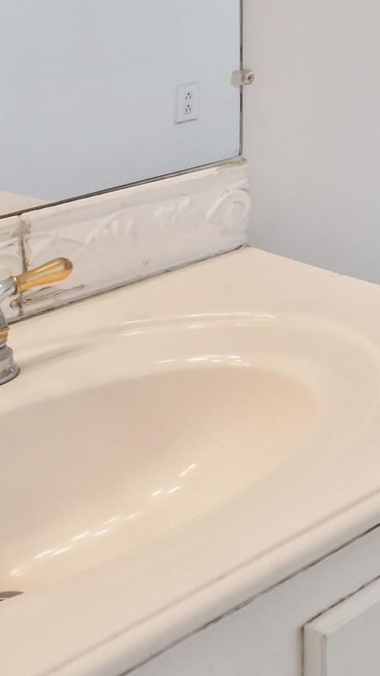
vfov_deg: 25.0
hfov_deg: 13.2
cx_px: 848
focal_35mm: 74
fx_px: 1327
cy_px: -191
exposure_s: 1/40
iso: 800
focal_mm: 18
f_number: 8
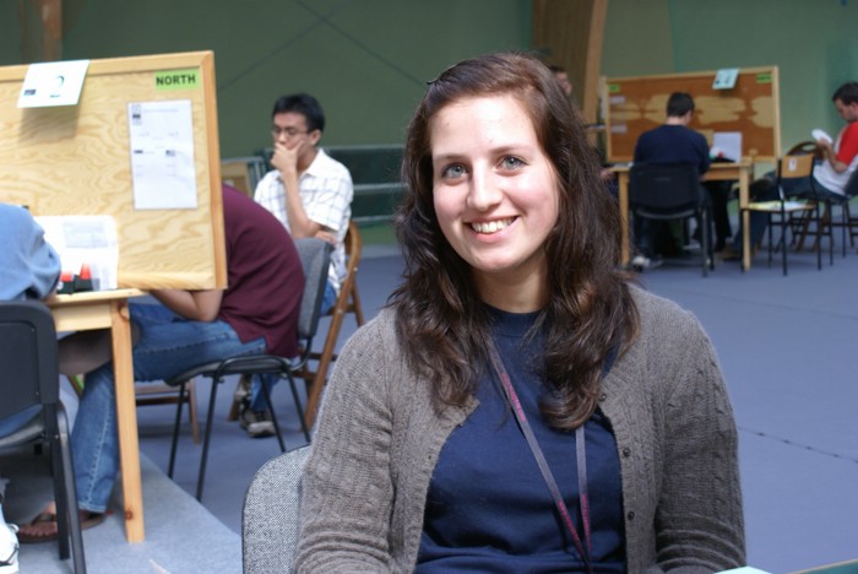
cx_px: 429
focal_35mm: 60
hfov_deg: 33.4
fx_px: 1431
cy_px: 287
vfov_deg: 22.7
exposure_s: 1/30
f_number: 5.6
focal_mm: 40
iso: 250
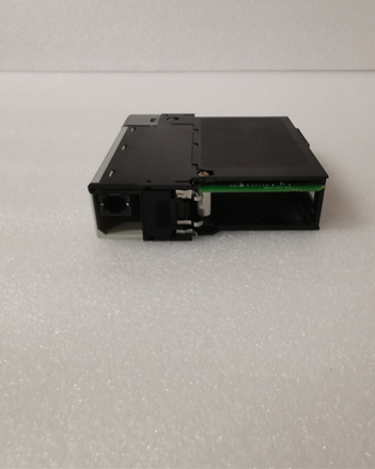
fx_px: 389
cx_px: 208
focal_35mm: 28
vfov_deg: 62.2
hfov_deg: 51.4
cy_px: 230
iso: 160
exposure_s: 1/36
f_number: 2.2
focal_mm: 3.95
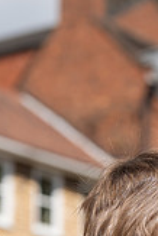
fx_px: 1268
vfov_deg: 10.4
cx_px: 144
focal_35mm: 193
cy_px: 301
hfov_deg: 7.1
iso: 160
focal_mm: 70
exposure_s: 1/1000
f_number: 5
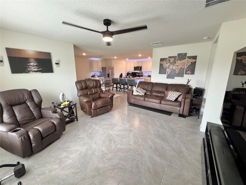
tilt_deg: -13.0
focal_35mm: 14
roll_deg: +0.2
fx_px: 99
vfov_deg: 85.7
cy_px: 92
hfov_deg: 102.1
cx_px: 123
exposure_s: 1/99
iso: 320
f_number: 2.2
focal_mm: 2.22
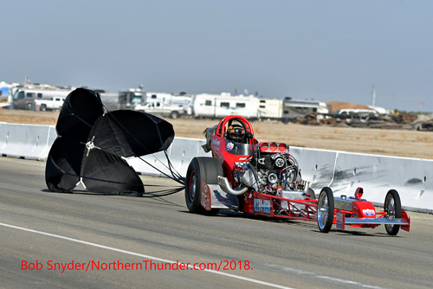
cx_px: 216
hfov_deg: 6.9
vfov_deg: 4.6
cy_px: 144
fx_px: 3610
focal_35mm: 300
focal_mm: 200
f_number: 5.6
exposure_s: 1/1250
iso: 160
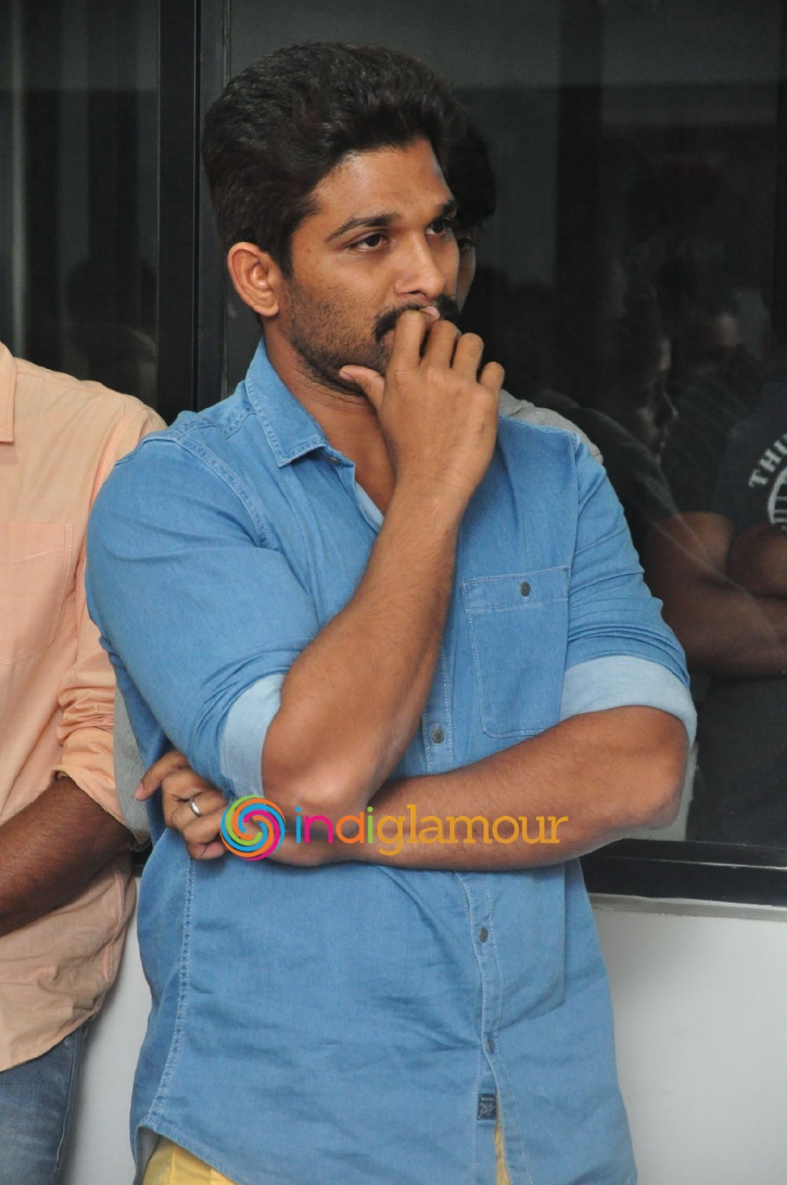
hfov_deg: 8.7
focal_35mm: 158
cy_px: 592
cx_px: 394
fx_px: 5181
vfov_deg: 13.1
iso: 1600
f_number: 6.3
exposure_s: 1/125
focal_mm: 105
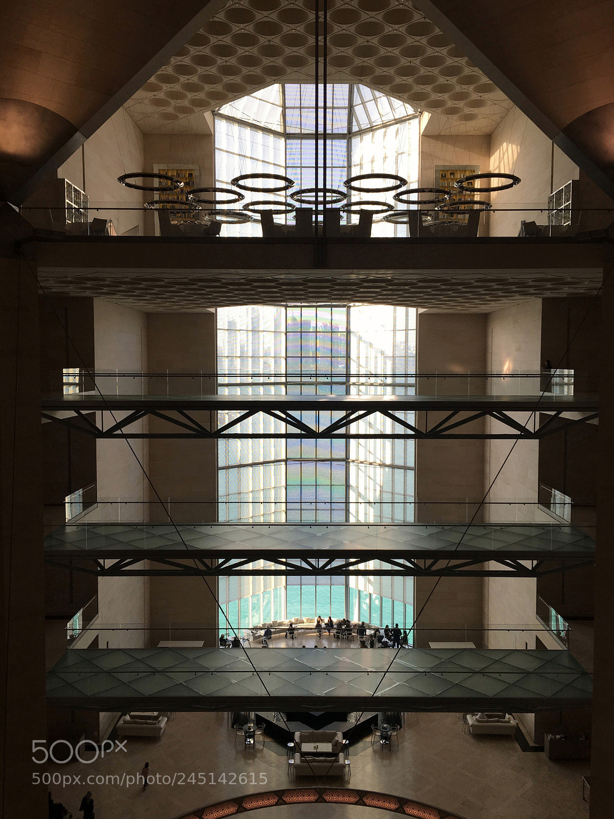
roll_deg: +0.0
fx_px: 686
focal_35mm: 29
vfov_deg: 61.7
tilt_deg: -4.7
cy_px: 410
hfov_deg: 48.2
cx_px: 307
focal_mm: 4.15
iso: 25
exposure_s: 1/122
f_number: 2.2
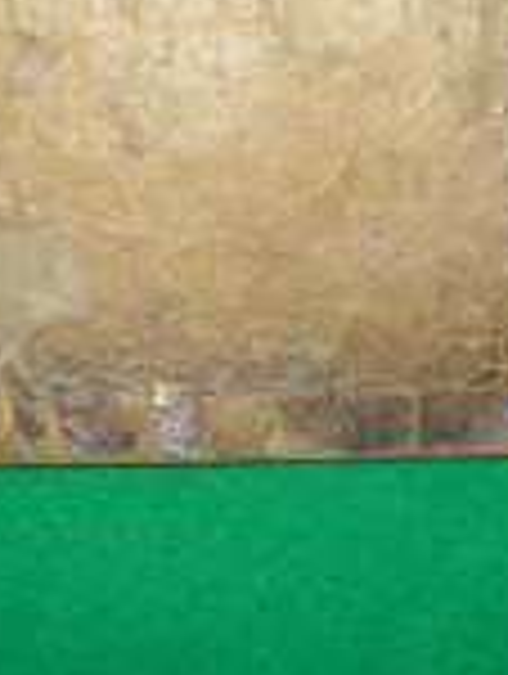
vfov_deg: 18.3
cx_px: 142
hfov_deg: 14.9
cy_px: -232
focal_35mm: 99
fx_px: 1932
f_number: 2.8
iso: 100
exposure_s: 1/60
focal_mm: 5.8
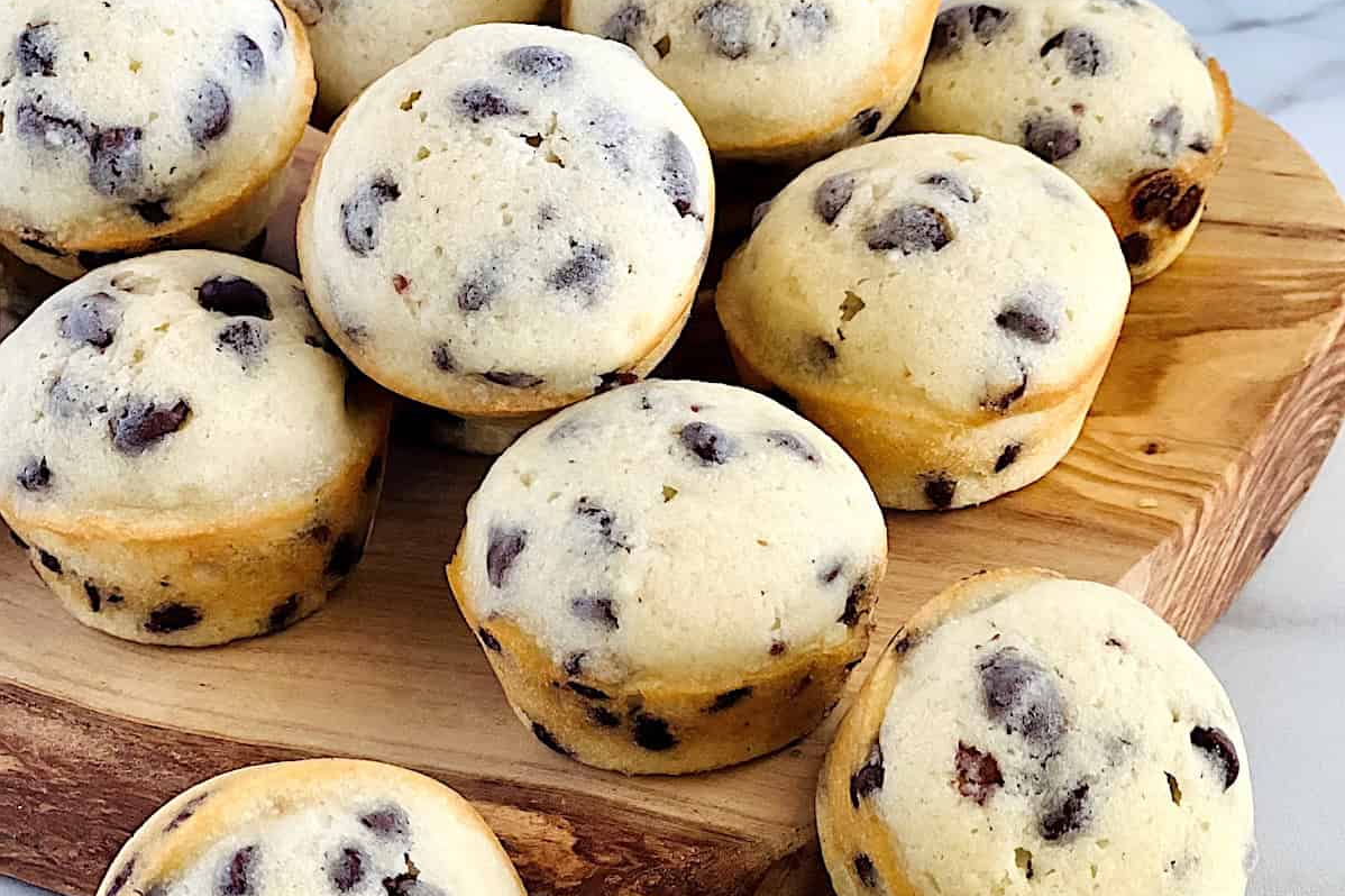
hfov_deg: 19.1
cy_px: 510
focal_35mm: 107
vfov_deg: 12.8
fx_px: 3996
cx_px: 672
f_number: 2.8
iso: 320
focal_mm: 9
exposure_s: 1/40
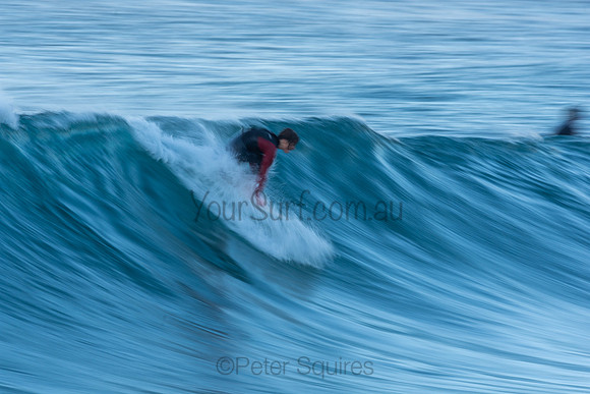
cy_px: 197
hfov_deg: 2.7
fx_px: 12294
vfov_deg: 1.8
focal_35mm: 750
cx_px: 295
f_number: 16
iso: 100
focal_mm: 500
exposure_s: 1/20
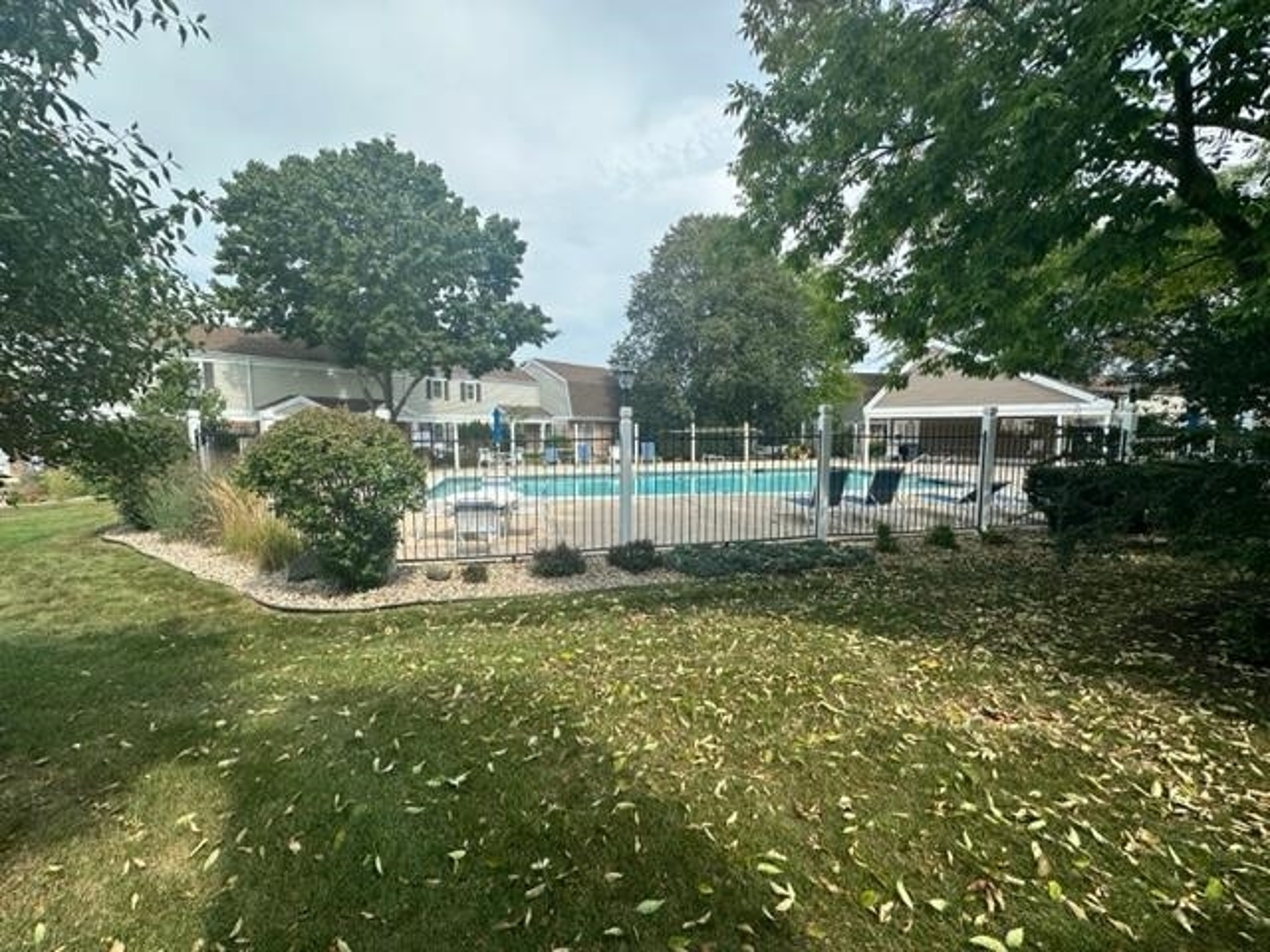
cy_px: 476
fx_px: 514
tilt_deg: -5.4
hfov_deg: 102.1
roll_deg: +0.6
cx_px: 635
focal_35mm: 14
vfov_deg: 85.7
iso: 50
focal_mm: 2.22
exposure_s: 1/1195
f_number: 2.2
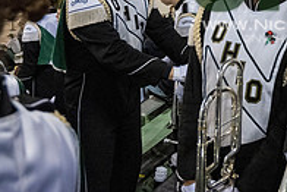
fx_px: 566
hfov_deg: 26.5
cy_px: -27
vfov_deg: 18.4
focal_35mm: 71
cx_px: 303
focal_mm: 24
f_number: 4
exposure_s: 1/500
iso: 3200
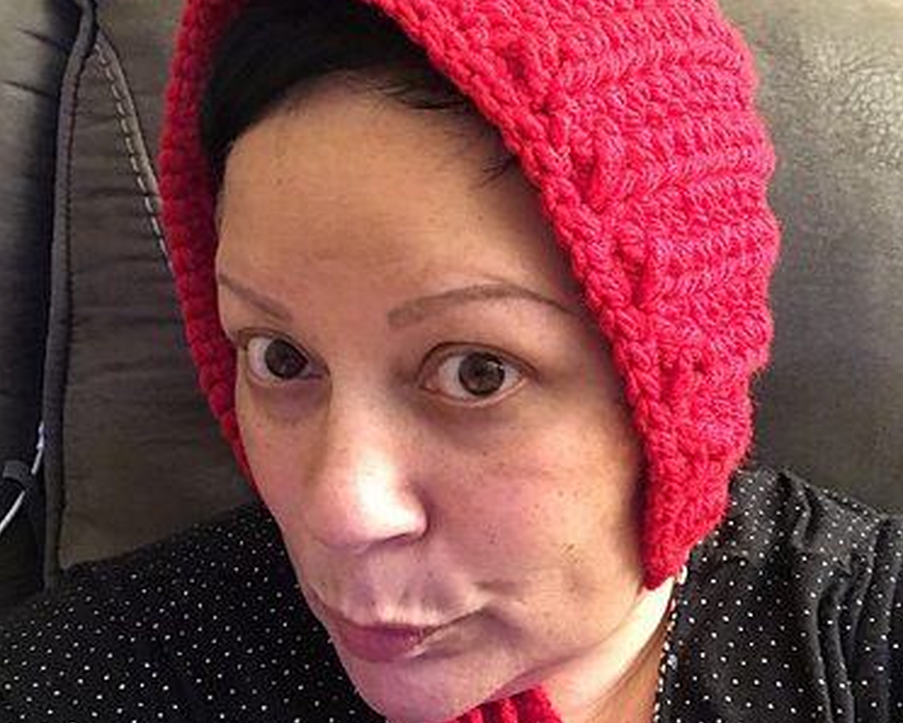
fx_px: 1123
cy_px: 374
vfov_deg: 35.7
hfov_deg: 43.8
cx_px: 454
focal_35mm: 42
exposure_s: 1/15
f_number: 2.2
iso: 250
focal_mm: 2.87
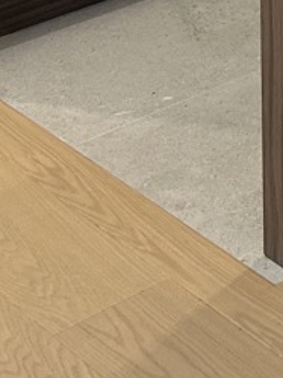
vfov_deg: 11.1
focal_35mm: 150
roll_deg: -0.4
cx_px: 622
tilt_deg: -4.7
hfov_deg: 9.1
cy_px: -525
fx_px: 1638
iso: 100
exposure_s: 1/50
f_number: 1.5
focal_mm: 5.7
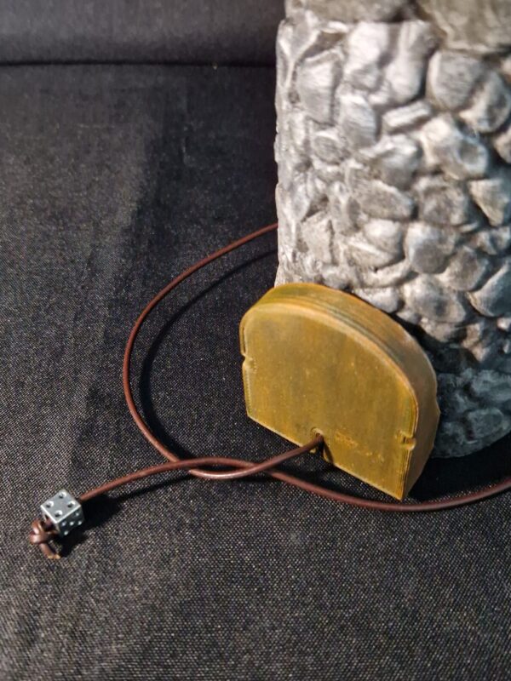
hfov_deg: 58.9
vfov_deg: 73.9
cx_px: 256
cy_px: 340
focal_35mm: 23
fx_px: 453
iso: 640
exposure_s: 1/17
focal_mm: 5.4
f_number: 1.8
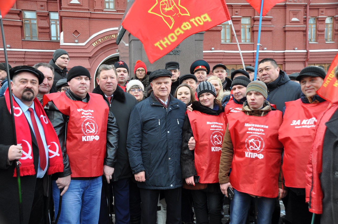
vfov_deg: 34.1
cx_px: 169
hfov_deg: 49.6
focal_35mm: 39
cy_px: 112
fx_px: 366
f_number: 6.3
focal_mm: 26
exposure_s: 1/40
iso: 200
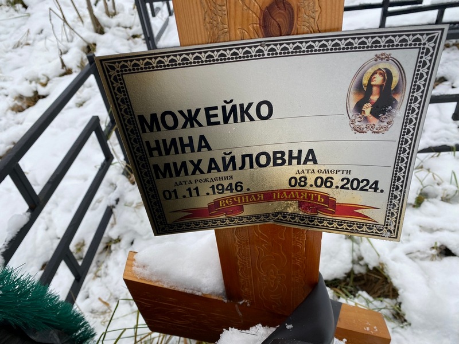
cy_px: 172
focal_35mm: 26
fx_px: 345
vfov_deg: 53.1
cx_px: 230
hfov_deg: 67.3
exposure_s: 1/189
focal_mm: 4.25
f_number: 1.8
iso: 32
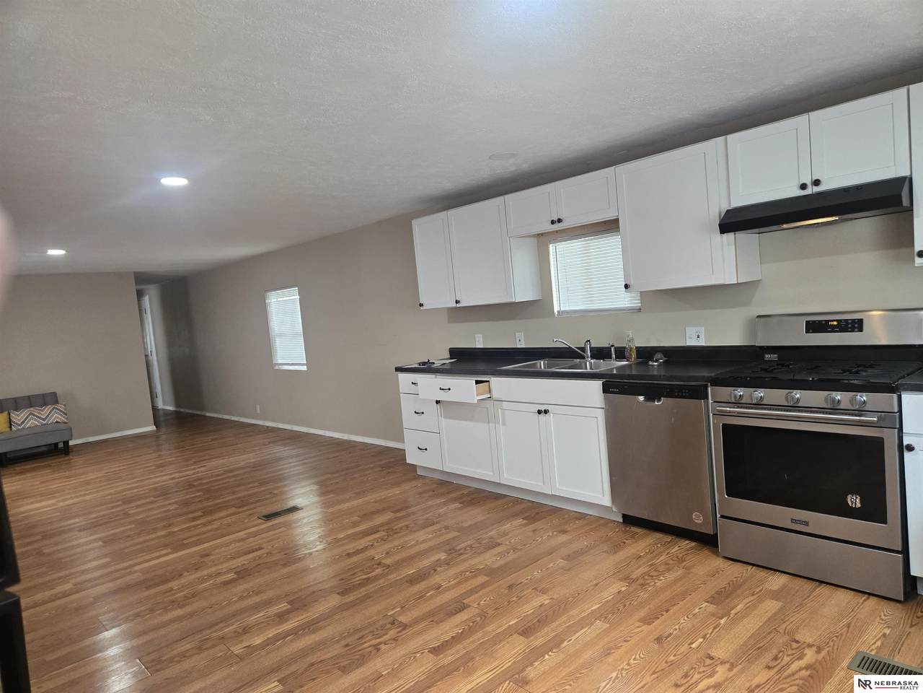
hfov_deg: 73.9
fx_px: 613
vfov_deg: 58.9
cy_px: 346
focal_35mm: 23
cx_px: 462
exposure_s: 1/120
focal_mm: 5.4
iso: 400
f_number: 1.8
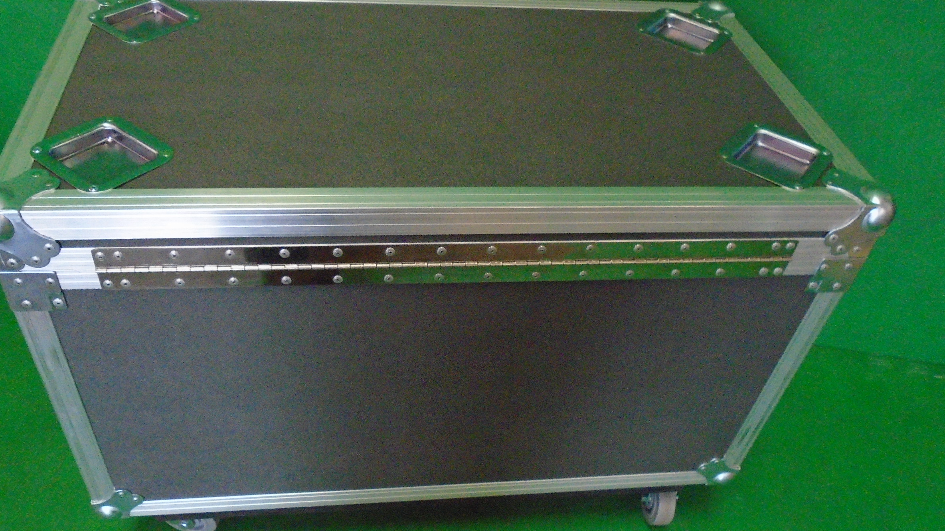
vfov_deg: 37.7
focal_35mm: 31
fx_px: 777
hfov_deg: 62.6
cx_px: 439
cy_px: 312
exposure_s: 1/80
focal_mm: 4.6
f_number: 3.2
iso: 800
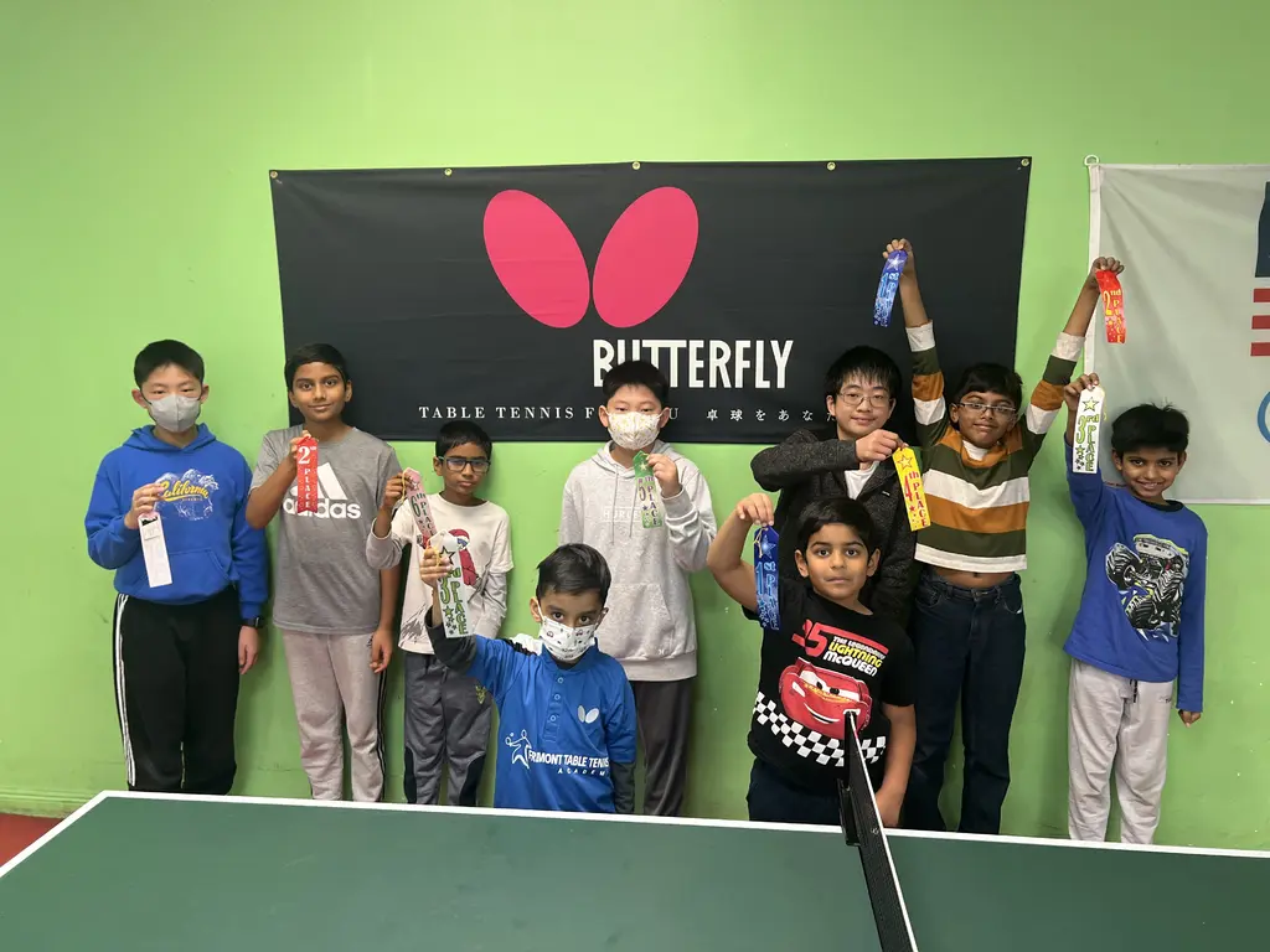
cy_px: 476
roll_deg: -0.4
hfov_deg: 67.3
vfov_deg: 53.1
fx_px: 954
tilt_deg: -10.0
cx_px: 635
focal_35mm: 26
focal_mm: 5.7
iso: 160
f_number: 1.5
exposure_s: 1/60
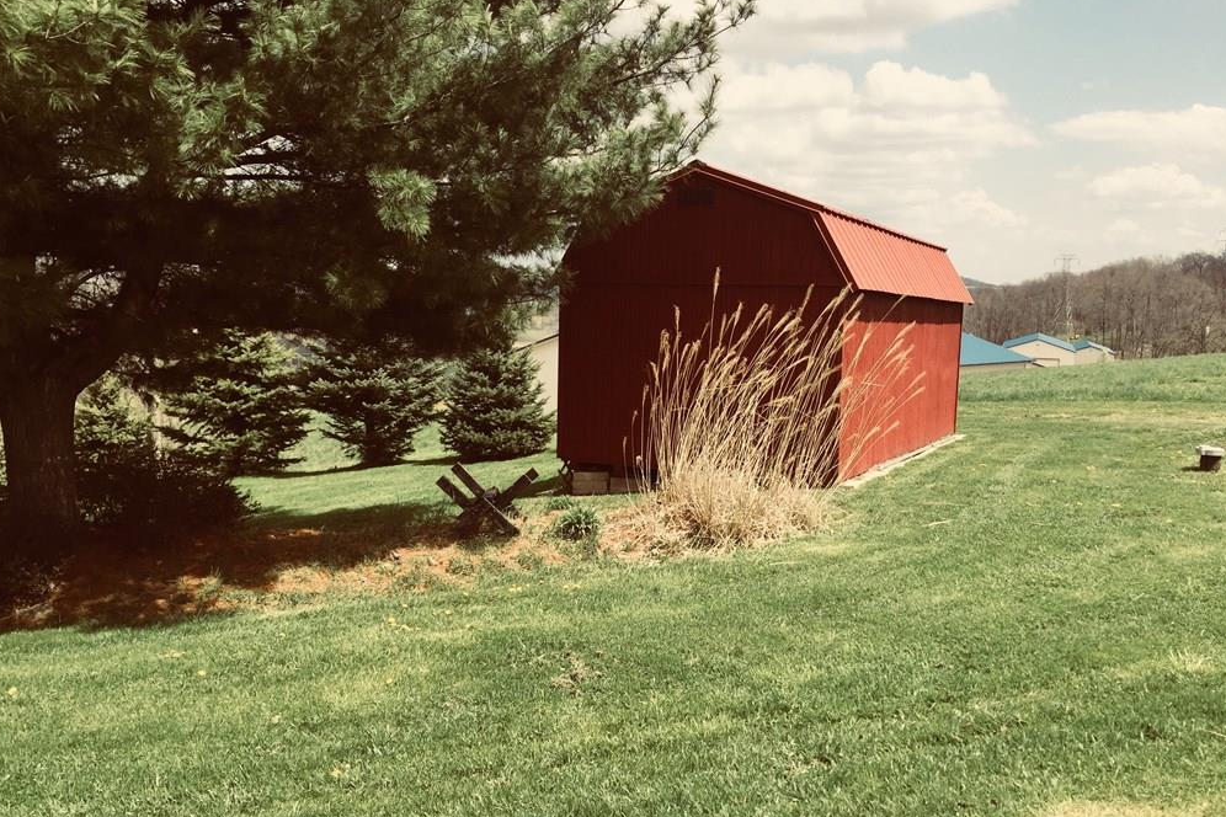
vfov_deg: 42.3
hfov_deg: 60.3
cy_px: 427
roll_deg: -2.7
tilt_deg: -8.2
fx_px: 1056
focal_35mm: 31
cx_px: 611
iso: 32
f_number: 2.2
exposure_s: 1/1721
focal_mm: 4.15
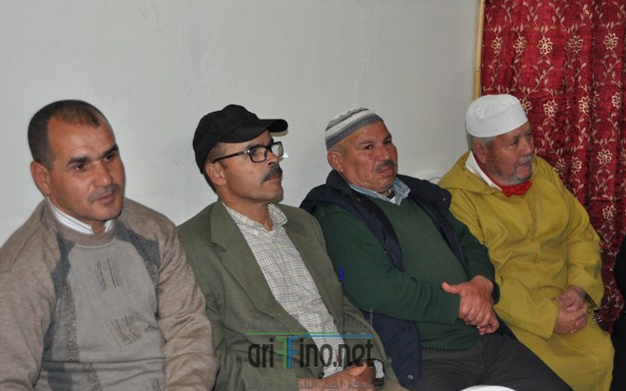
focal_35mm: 55
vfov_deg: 23.8
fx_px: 930
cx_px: 310
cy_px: 181
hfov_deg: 37.2
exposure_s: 1/60
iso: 800
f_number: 4.5
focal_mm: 35
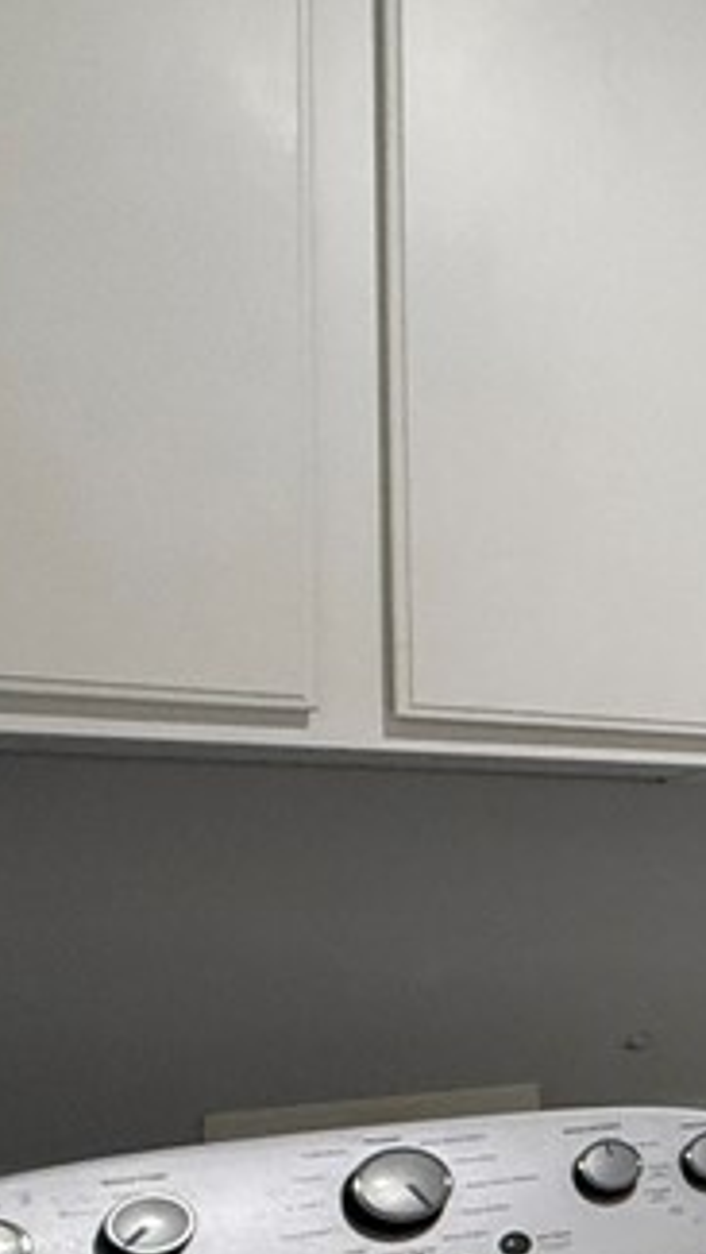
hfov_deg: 15.0
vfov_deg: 42.2
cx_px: 1686
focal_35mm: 48
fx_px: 1596
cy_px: 849
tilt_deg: +2.6
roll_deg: +2.5
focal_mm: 2.22
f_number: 2.2
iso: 320
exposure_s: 1/120
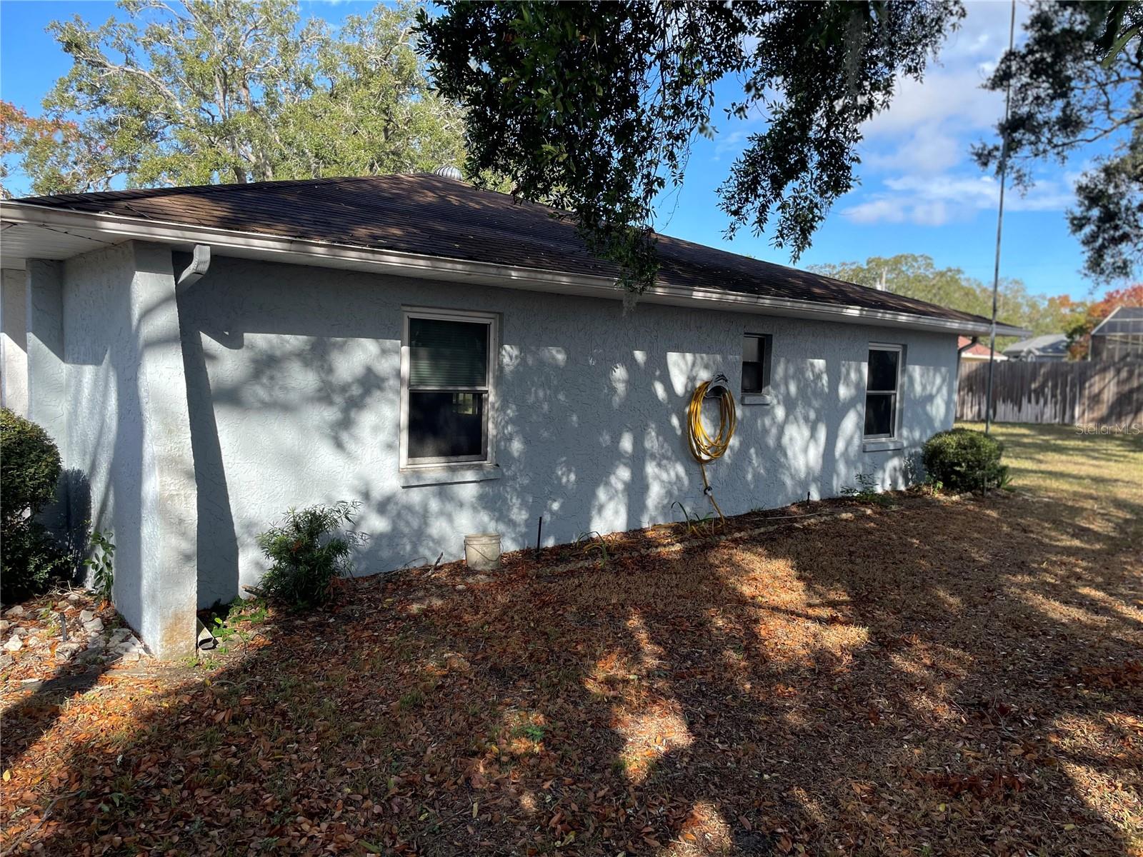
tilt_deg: -2.3
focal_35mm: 26
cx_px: 572
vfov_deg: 53.1
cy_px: 428
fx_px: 859
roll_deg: -1.4
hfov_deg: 67.3
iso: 50
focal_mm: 4.2
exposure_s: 1/1825
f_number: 1.6
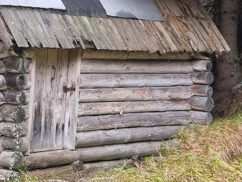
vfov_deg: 28.4
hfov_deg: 37.6
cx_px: 72
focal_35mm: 50
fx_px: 350
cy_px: 33
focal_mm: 6.7
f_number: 1.8
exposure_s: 1/100
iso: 50
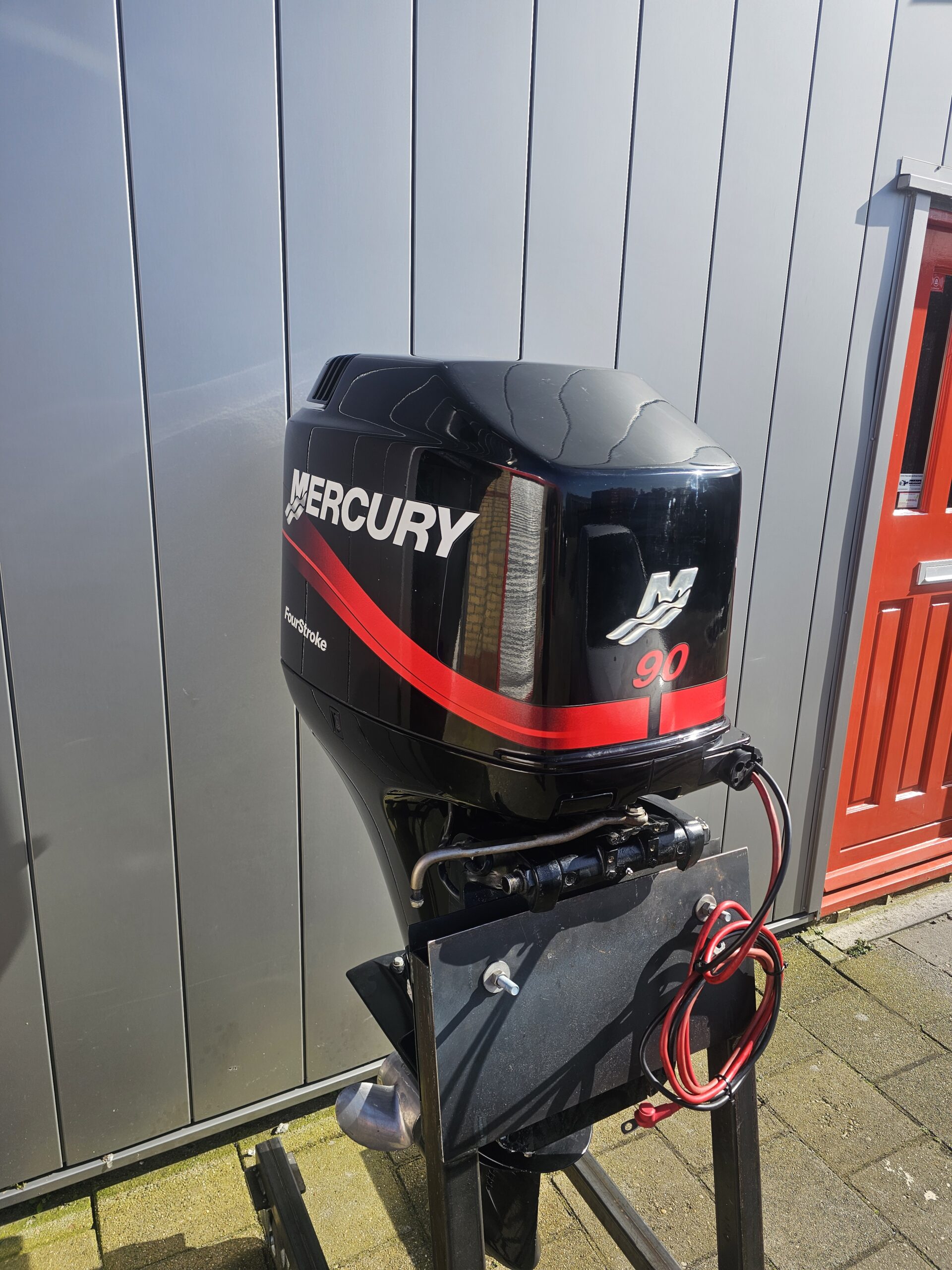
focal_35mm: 23
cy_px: 635
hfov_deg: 58.9
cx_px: 476
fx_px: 843
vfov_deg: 73.9
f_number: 1.7
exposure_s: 1/435
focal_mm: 6.3
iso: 10
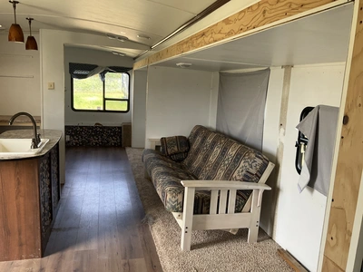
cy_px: 136
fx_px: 304
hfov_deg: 61.7
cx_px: 182
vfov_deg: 48.2
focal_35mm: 29
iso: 50
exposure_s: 1/122
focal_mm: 3
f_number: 1.8
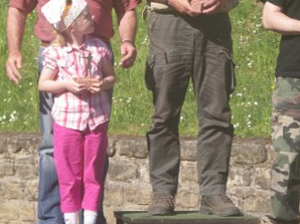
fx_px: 1749
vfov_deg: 7.3
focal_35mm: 202
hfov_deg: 9.8
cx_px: 134
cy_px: 57
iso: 64
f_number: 5
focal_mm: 16.7
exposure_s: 1/250
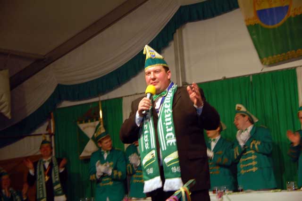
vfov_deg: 15.7
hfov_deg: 23.4
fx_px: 729
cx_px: 151
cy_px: 100
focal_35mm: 87
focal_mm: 58
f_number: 5
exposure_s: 1/60
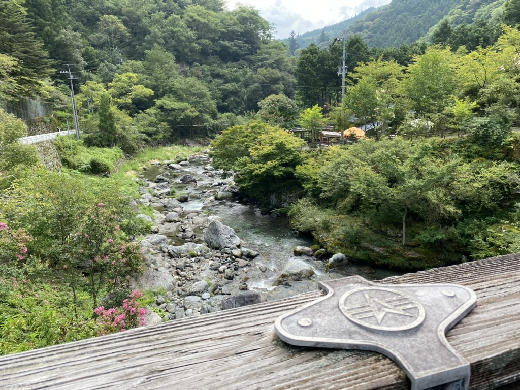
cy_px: 195
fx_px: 391
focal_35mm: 26
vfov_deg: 53.1
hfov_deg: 67.3
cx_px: 260
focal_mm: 4.25
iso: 32
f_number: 1.8
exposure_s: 1/426
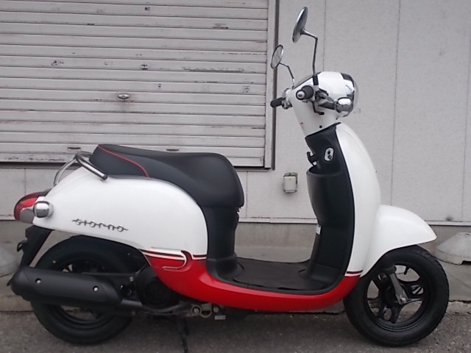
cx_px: 236
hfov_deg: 47.9
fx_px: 531
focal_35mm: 39
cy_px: 176
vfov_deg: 36.8
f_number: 3.9
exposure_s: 1/160
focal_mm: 6.9
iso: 80
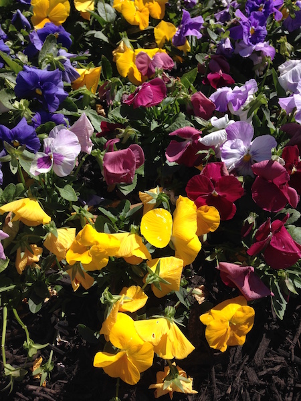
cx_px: 150
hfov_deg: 42.9
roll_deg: -1.4
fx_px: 383
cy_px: 200
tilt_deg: -39.3
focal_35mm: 33
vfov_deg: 55.4
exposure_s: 1/1695
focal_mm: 4.12
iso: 50
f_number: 2.4
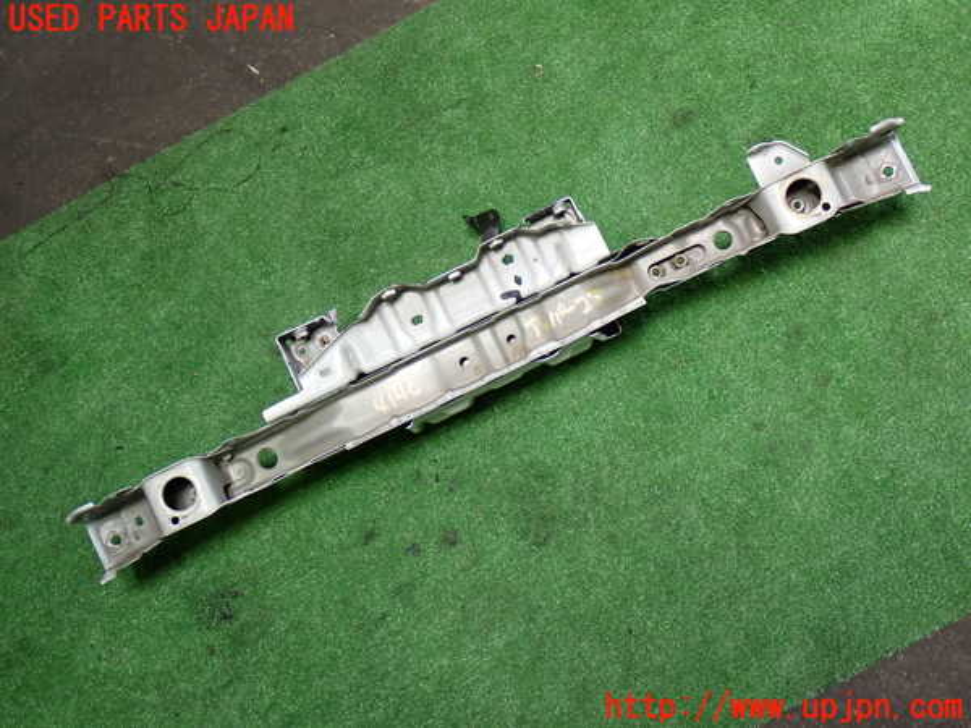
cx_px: 486
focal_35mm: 47
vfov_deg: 30.9
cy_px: 364
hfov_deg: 40.4
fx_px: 1318
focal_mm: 8.4
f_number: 3.1
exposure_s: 1/50
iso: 250
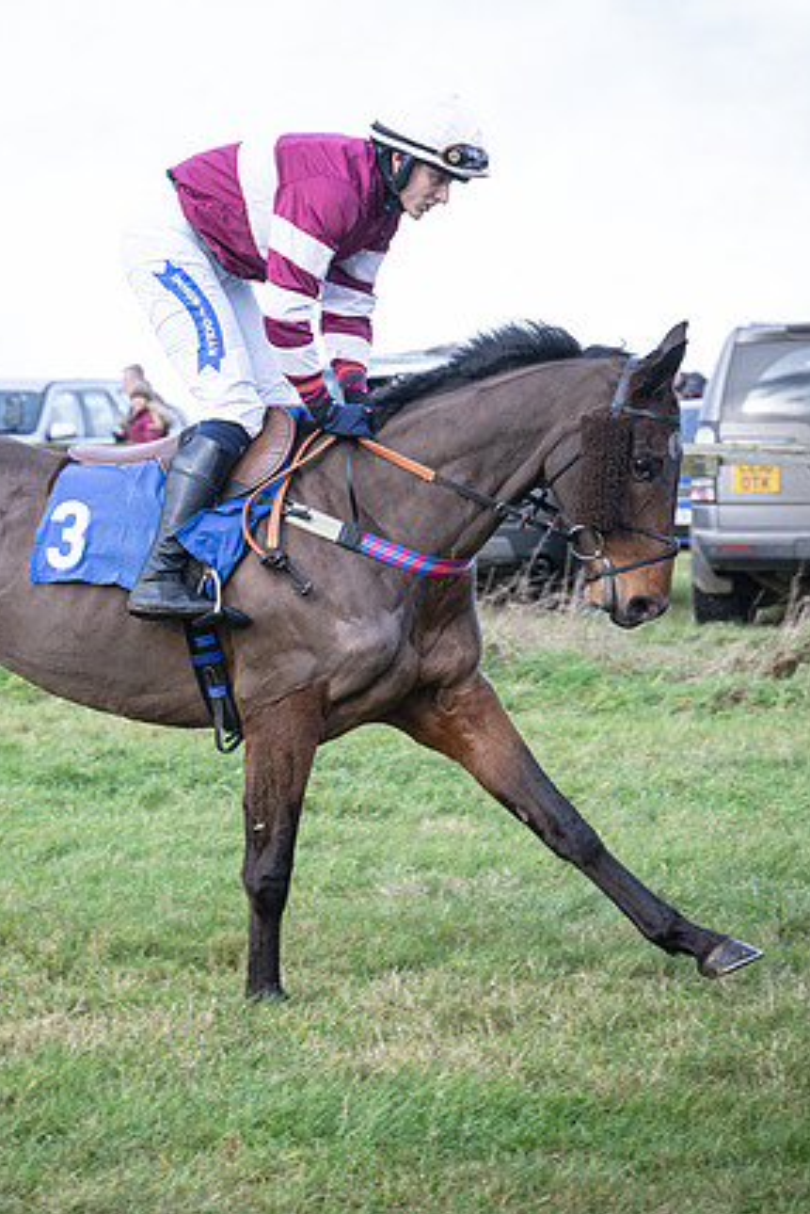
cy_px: 561
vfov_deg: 13.9
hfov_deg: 9.3
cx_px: 453
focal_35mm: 148
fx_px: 4991
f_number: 4
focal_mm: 70
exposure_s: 1/800
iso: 400
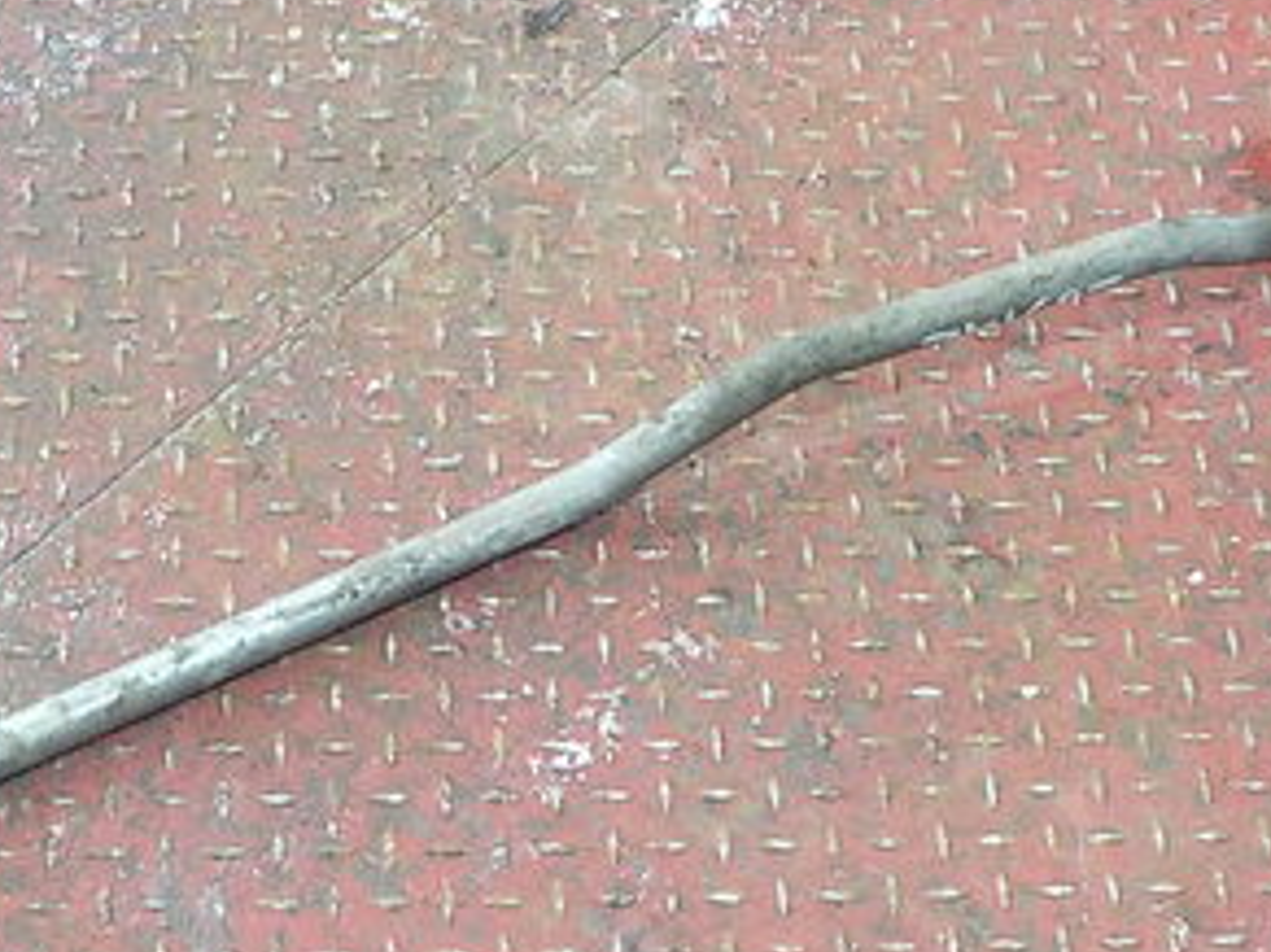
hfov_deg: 29.2
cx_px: 424
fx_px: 2422
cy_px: 629
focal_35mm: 66
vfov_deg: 22.2
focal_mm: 4.1
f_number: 3.3
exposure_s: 1/25
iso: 400
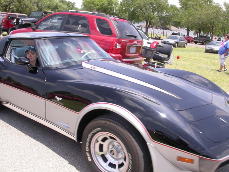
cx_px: 114
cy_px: 86
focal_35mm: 38
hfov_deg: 49.0
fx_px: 251
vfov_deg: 37.7
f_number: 6.7
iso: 100
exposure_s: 1/195
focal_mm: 7.85
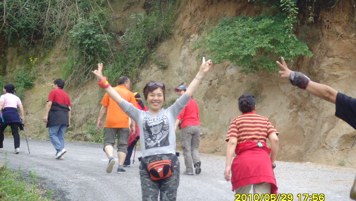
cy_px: 91
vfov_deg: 13.8
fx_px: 831
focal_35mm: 88
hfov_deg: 24.2
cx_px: 179
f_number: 4.2
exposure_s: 1/60
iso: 100
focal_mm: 13.7
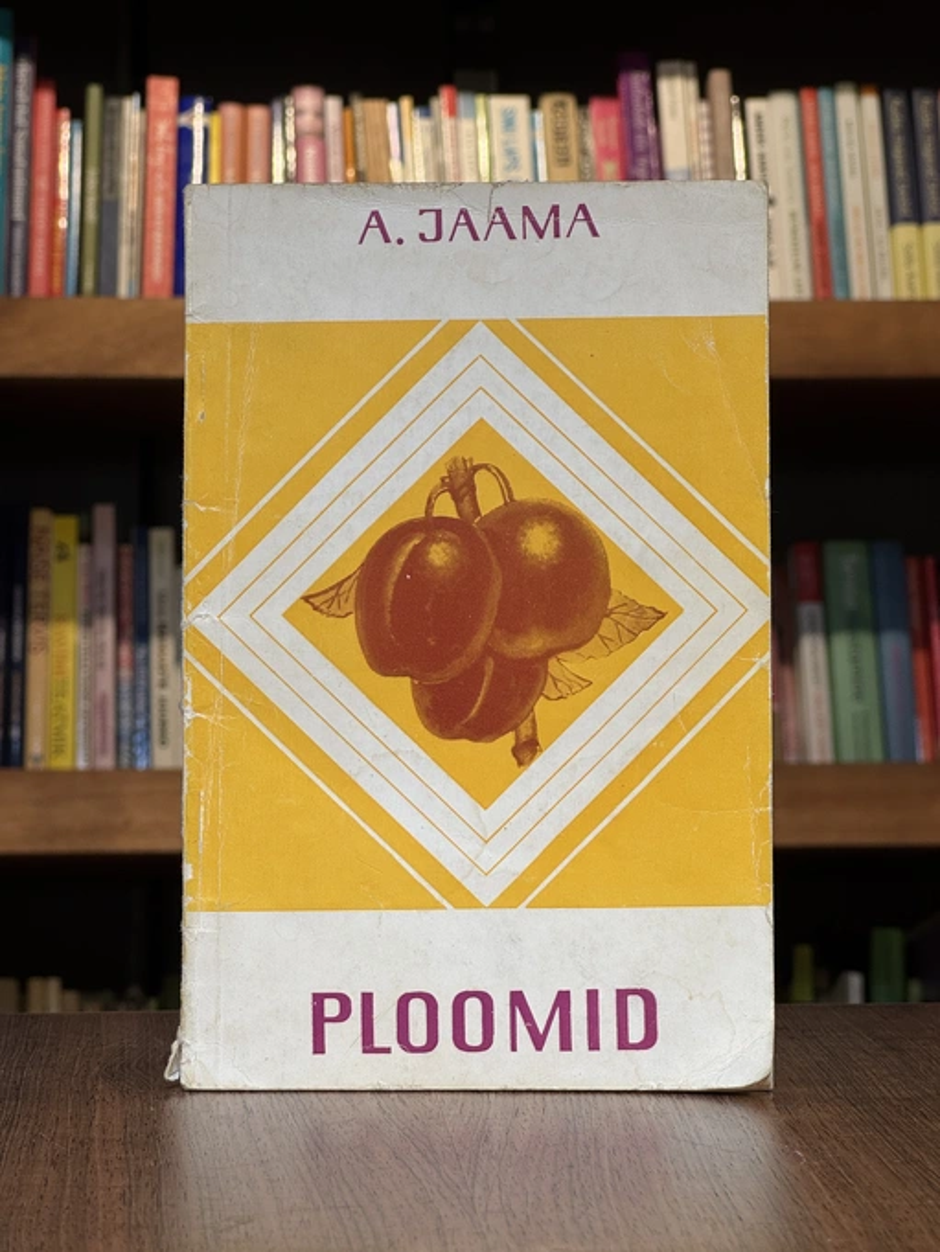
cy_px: 626
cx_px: 470
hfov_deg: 19.1
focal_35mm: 77
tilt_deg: +1.1
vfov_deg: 25.3
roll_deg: -0.9
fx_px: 2787
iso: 50
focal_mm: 9
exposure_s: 1/99
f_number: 2.8
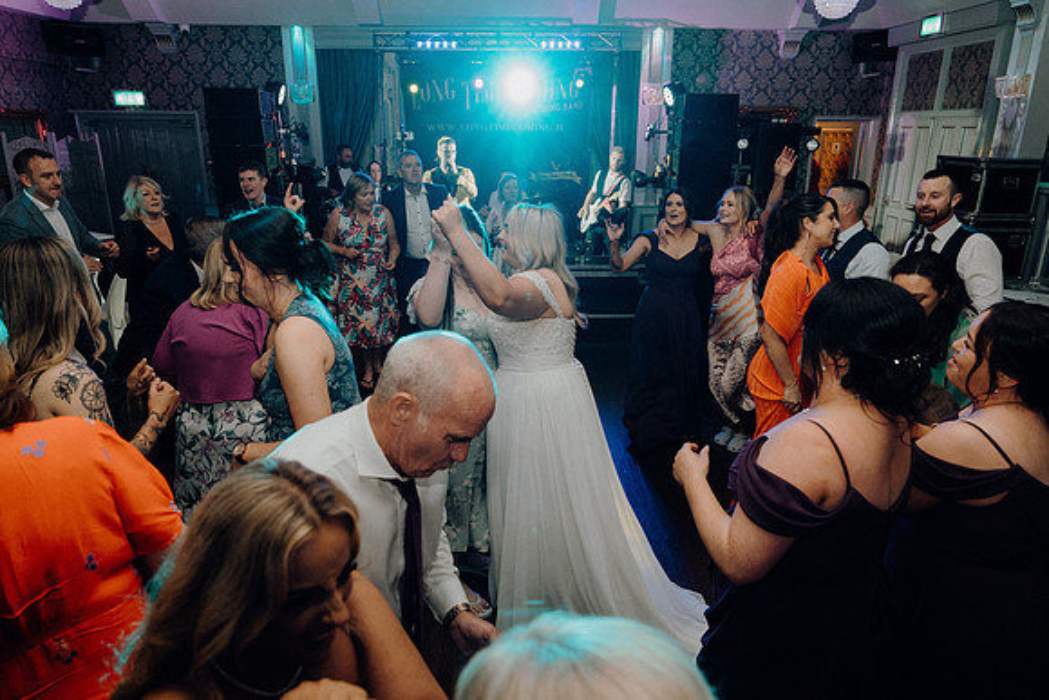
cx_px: 524
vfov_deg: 53.2
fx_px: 699
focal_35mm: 24
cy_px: 350
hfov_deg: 73.7
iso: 2500
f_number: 3.5
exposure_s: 1/160
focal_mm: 24
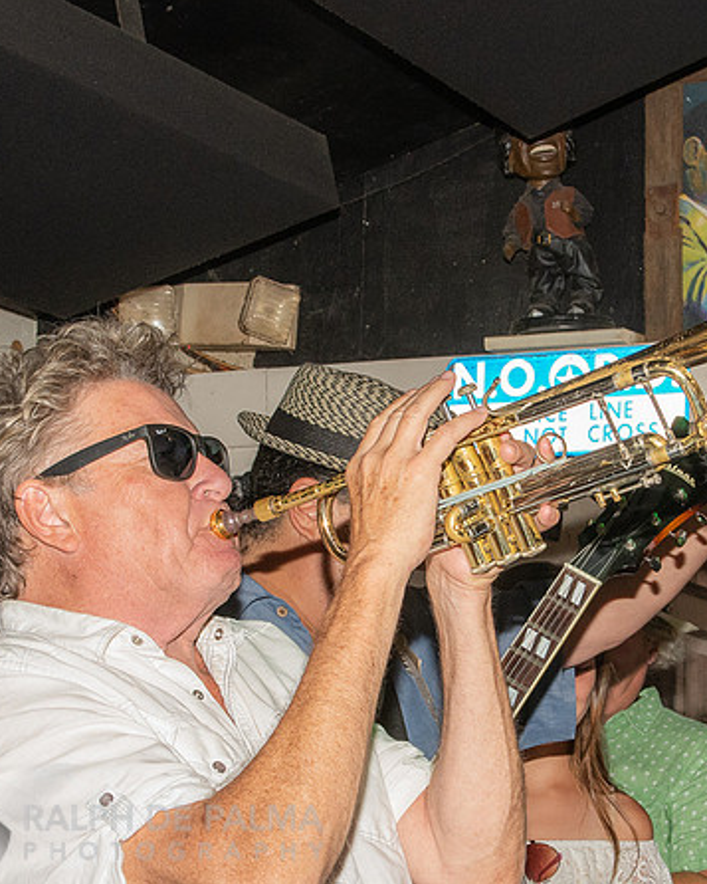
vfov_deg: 18.8
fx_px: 2667
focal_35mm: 102
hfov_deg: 15.1
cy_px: 573
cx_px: 454
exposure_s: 1/100
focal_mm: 35
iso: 800
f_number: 9
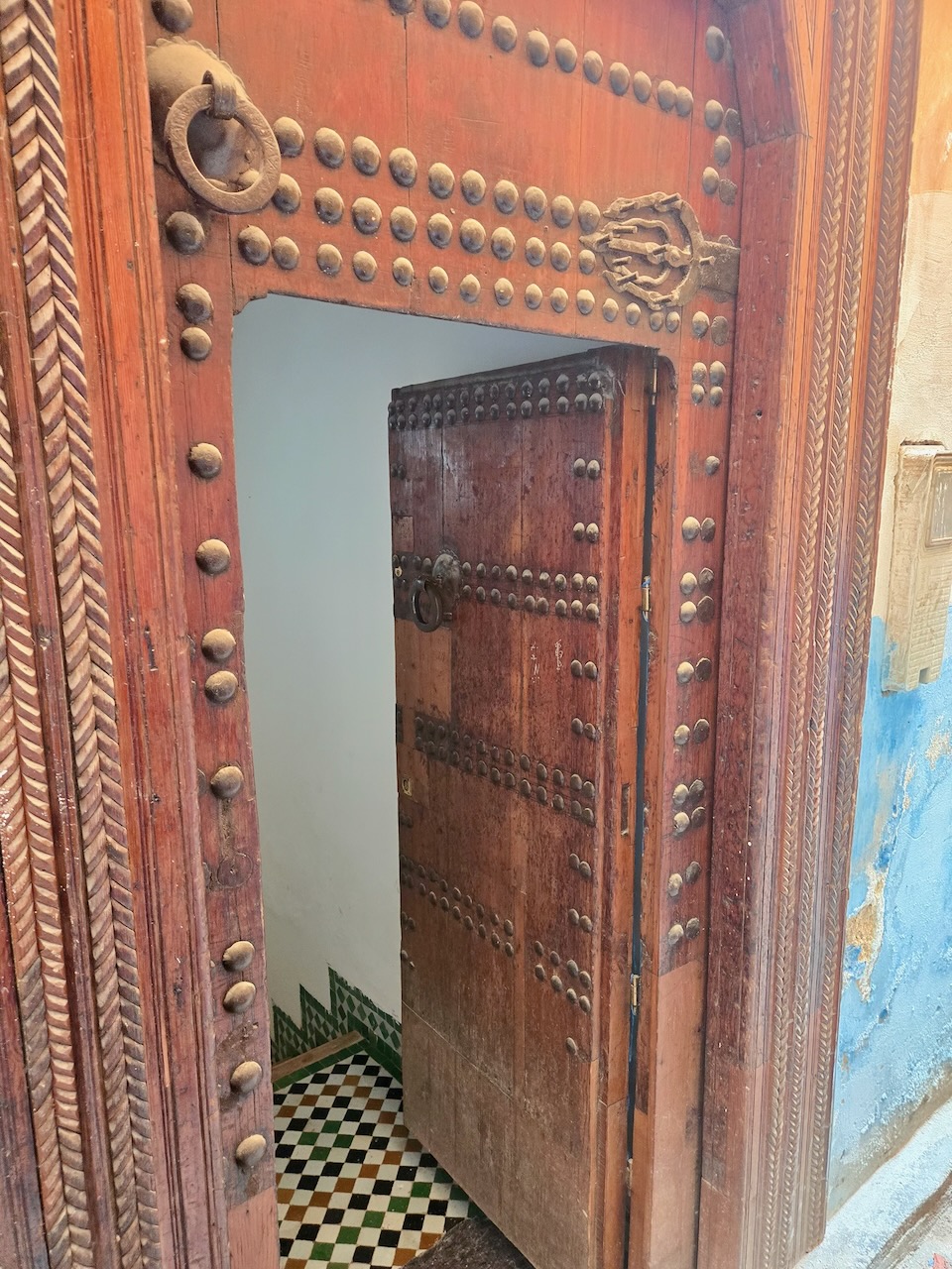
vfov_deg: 73.9
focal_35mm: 23
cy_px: 634
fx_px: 843
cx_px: 476
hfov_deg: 58.9
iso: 640
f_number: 1.8
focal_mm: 5.4
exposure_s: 1/100
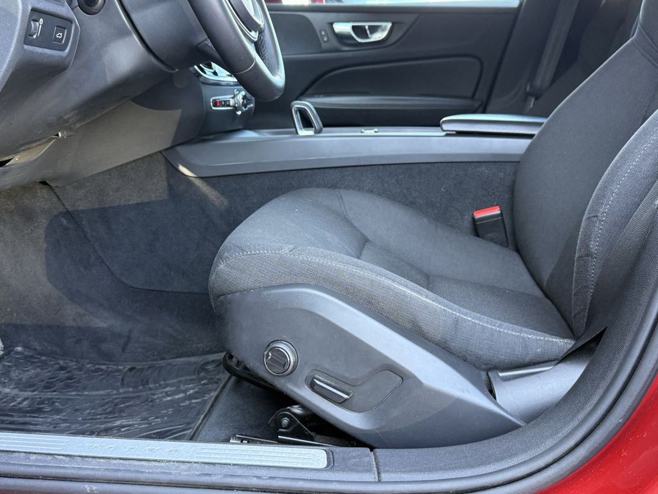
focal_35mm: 37
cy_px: 247
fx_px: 703
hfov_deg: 50.1
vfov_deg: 38.7
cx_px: 329
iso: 200
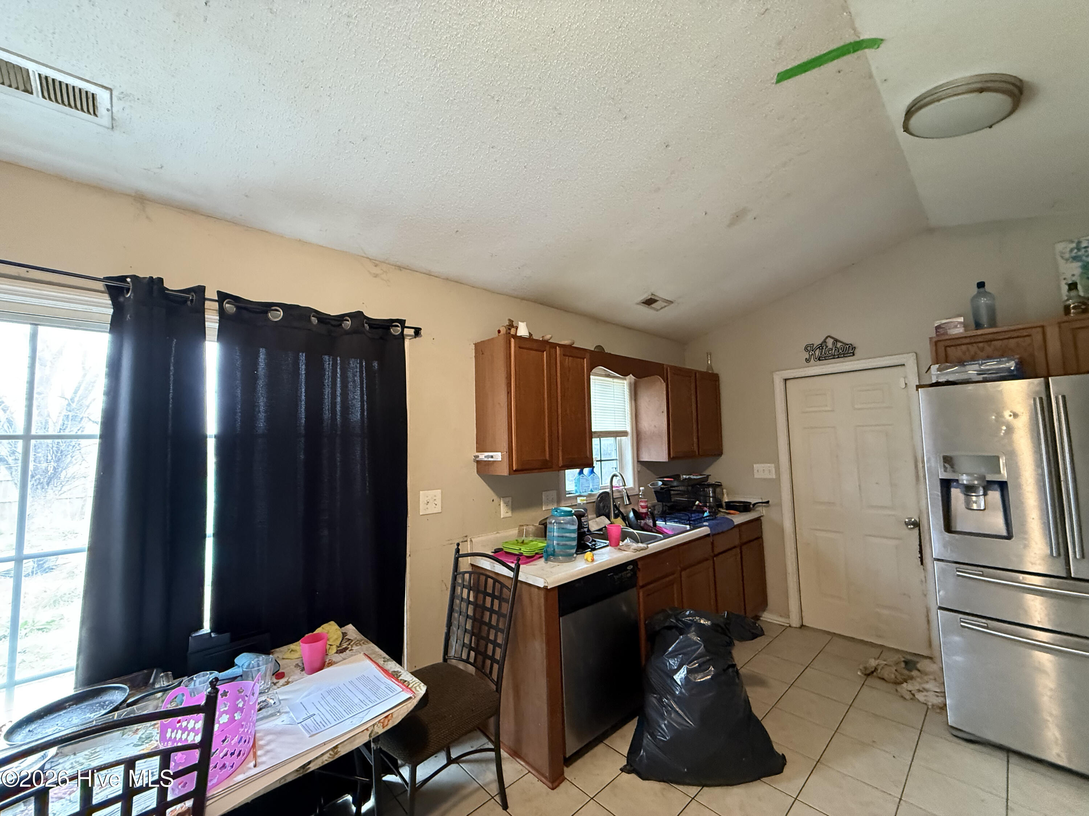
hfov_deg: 102.1
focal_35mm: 14
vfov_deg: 85.7
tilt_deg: +5.1
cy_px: 408
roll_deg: +2.0
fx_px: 440
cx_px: 544
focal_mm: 2.22
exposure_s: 1/60
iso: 640
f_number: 2.2
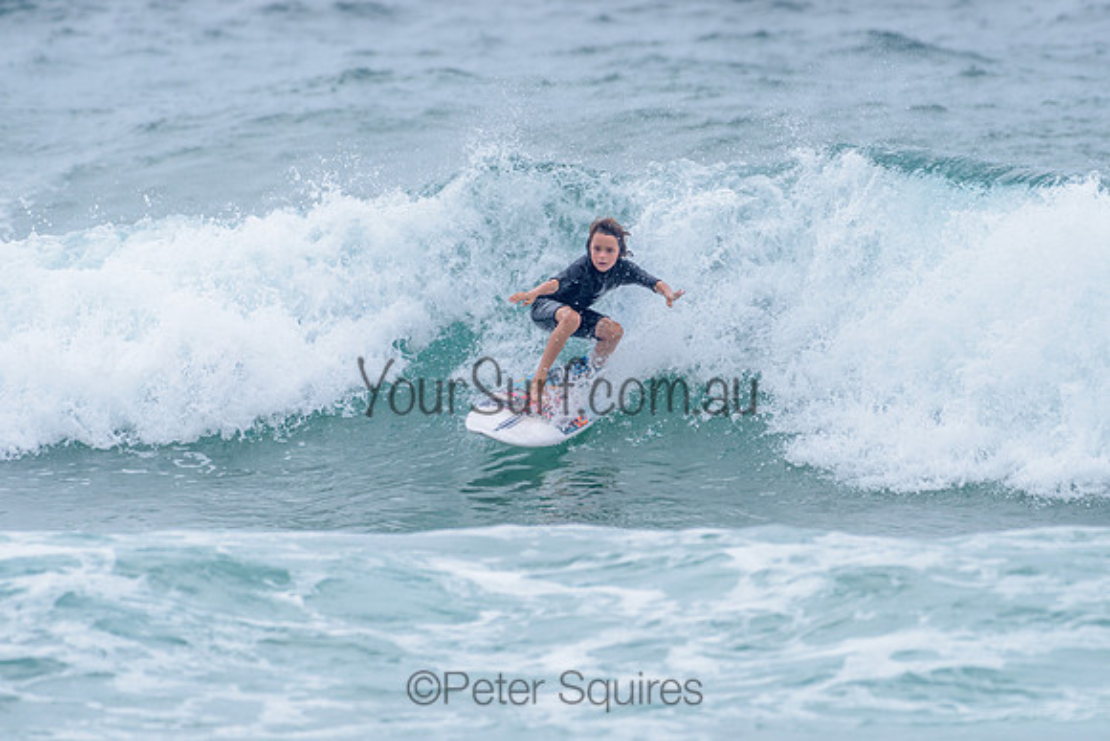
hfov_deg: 3.4
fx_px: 18899
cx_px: 631
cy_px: 353
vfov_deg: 2.2
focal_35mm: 613
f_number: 5.6
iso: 180
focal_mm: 500
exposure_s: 1/2000
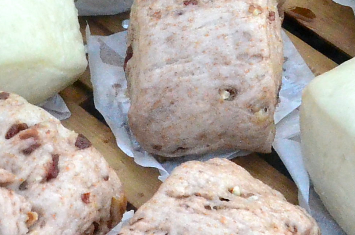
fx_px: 1885
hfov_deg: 10.7
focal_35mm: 192
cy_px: 45
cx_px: 17
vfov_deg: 7.1
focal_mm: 25
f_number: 11
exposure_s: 1/500
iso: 3200
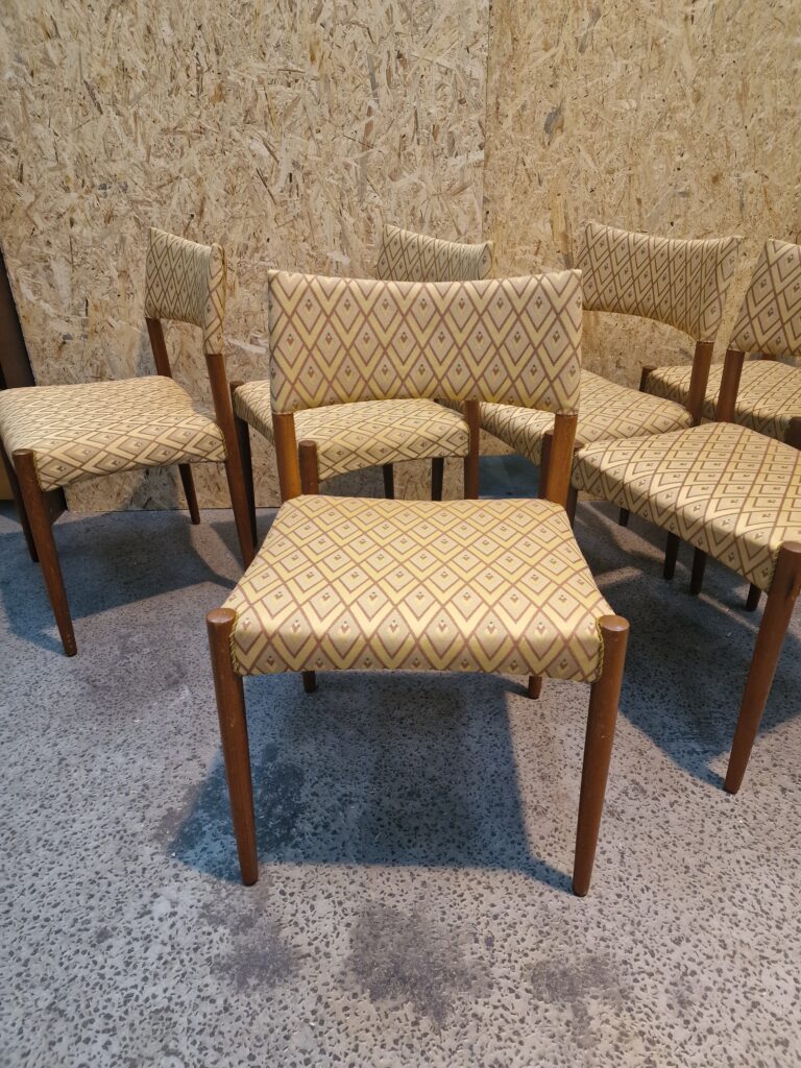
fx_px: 710
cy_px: 534
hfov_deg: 58.9
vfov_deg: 73.9
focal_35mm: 23
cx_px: 400
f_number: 1.8
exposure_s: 1/100
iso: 64
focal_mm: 6.4
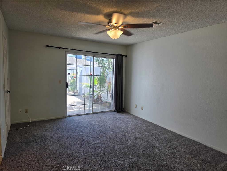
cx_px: 114
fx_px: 151
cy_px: 86
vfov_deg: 58.9
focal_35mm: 23
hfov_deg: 73.9
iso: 25
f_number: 1.7
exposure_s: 1/120
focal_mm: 6.3
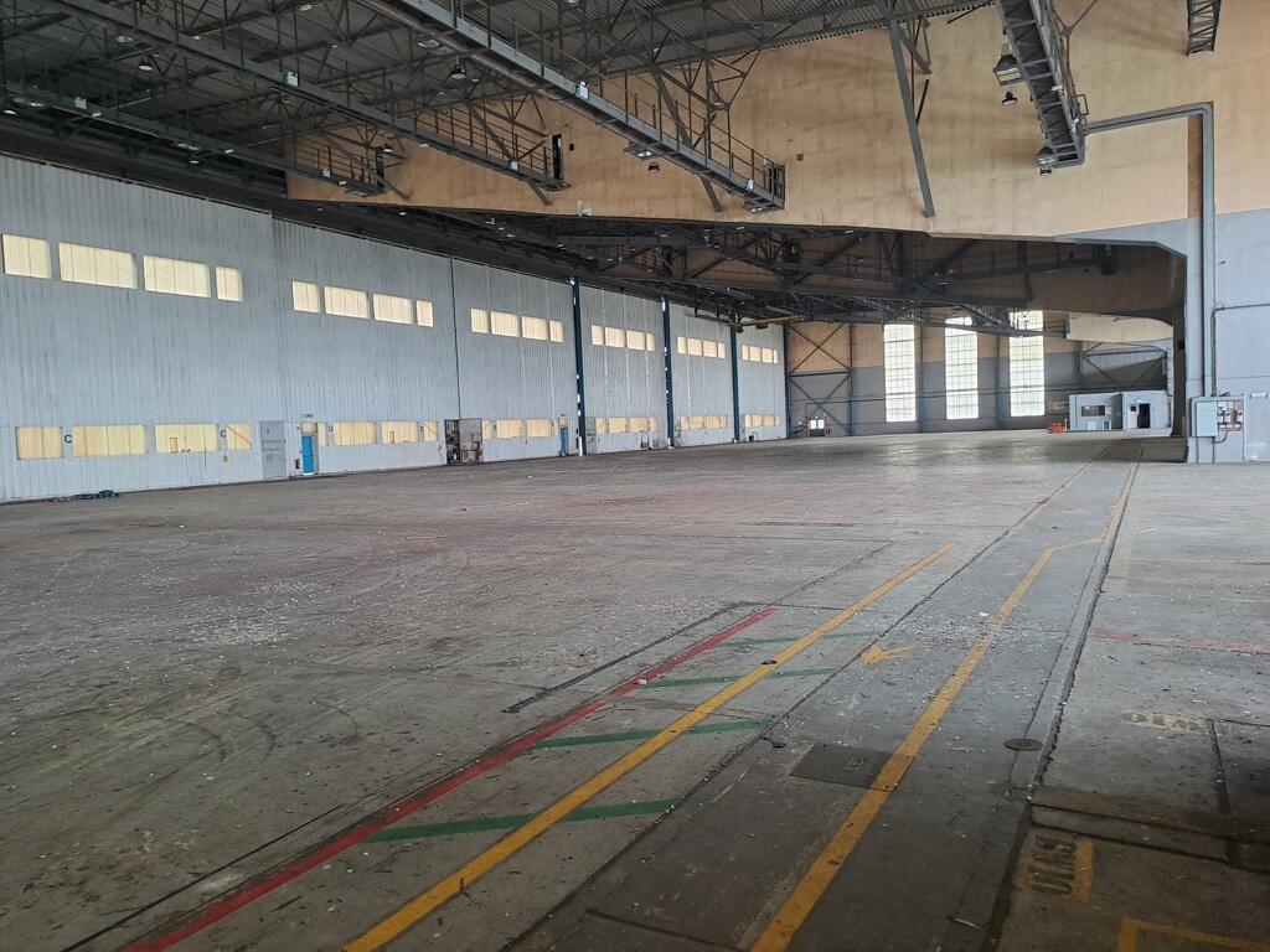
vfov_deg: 54.9
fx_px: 917
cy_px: 476
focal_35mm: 25
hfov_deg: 69.4
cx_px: 635
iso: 200
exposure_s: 1/60
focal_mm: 4.65
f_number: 1.8
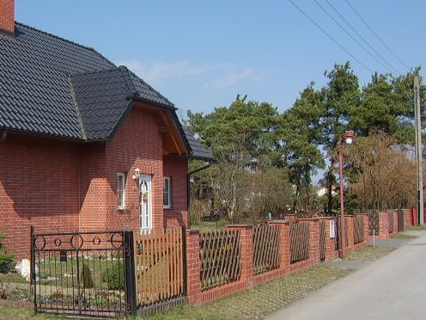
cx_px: 167
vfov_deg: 35.9
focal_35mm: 40
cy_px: 175
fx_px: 492
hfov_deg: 46.5
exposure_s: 1/176
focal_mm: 8.13
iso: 50
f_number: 6.7
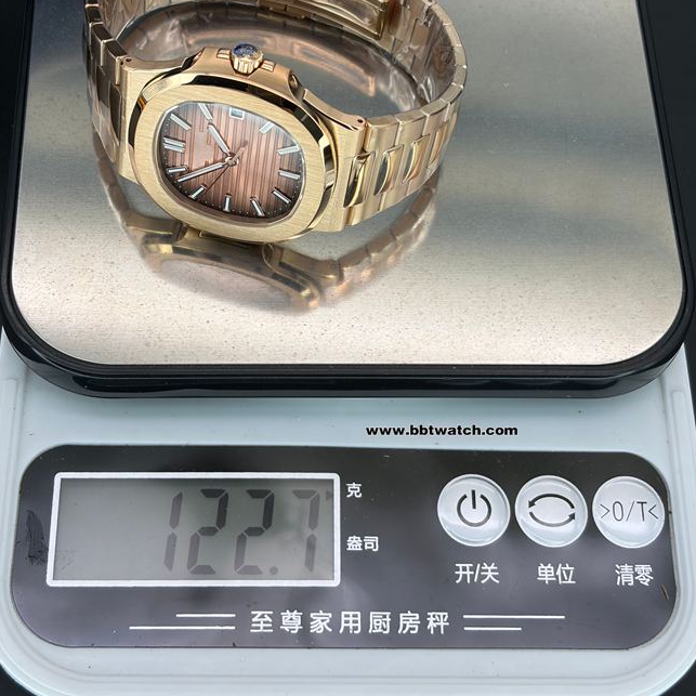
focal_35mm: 62
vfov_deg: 27.6
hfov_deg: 27.7
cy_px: 256
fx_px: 1410
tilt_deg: -60.5
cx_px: 350
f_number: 1.6
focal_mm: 5.96
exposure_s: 1/680
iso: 32
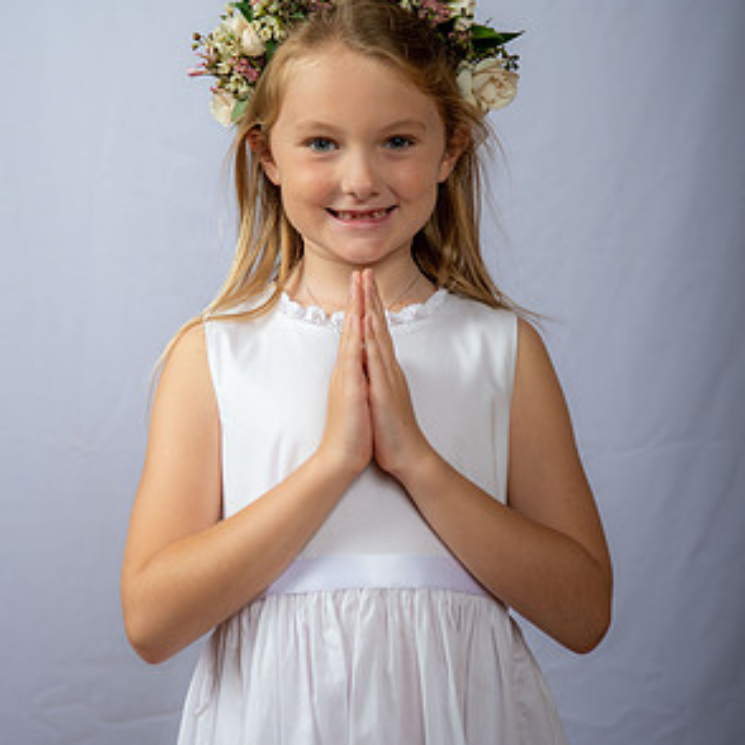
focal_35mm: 91
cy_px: 279
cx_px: 374
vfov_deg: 19.1
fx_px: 2216
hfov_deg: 19.1
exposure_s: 1/200
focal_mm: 70
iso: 250
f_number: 6.3
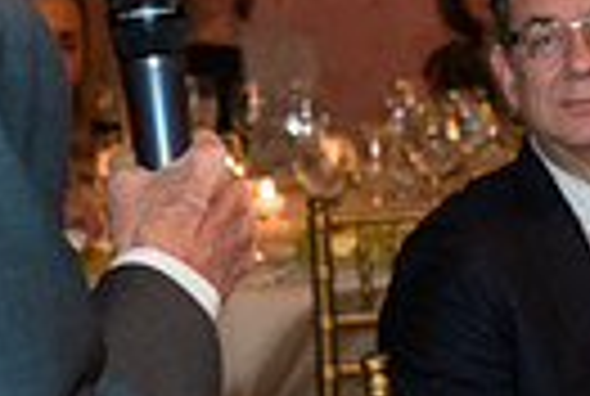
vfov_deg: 5.4
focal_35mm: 256
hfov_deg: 8.0
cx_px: 676
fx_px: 4205
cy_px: 236
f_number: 4
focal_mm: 58
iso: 3200
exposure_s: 1/100
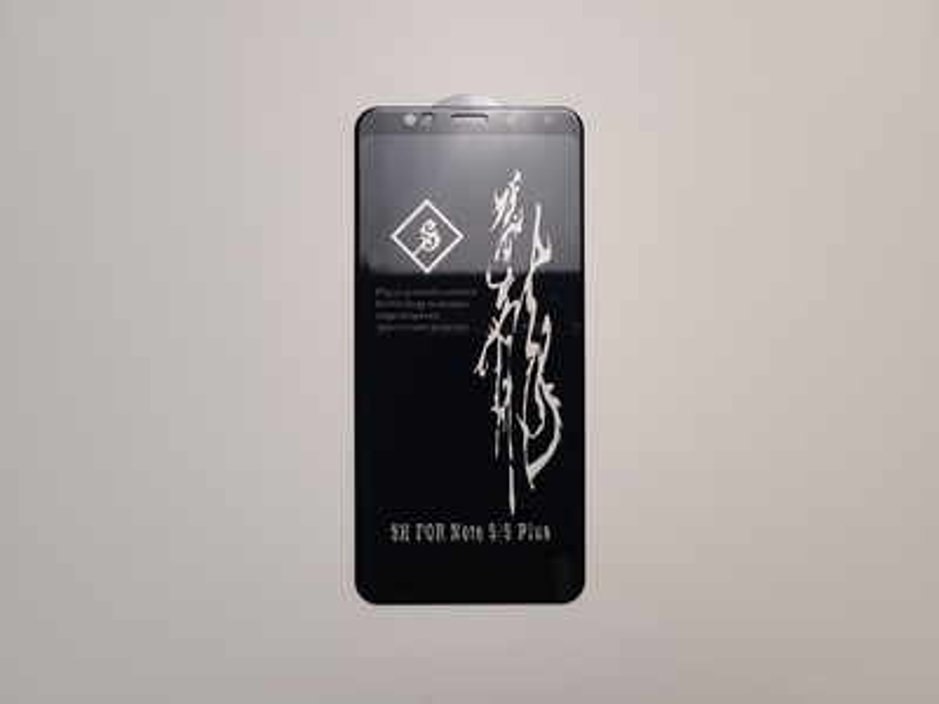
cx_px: 470
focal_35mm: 26
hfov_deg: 67.3
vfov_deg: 53.1
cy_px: 352
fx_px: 705
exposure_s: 1/100
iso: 80
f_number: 1.8
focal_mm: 5.4
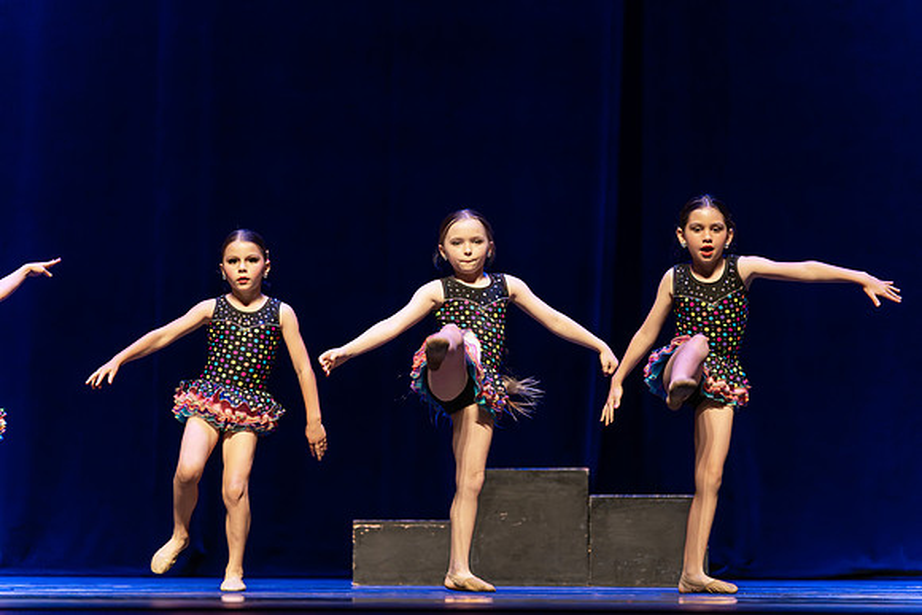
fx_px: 3842
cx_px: 461
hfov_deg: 13.7
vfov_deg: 9.2
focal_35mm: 150
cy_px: 308
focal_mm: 150
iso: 3200
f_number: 2.8
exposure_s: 1/640
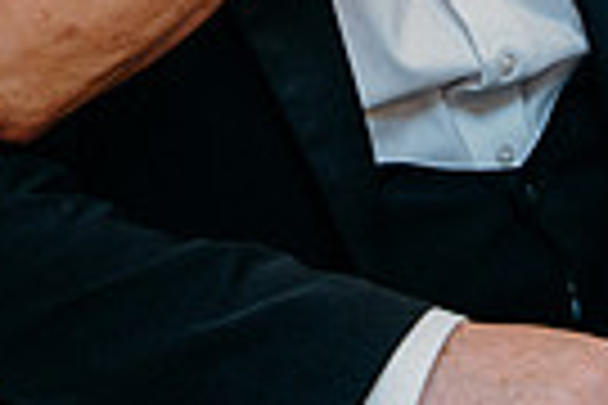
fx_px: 5066
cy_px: -268
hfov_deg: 6.9
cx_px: 302
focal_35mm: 300
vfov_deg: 4.5
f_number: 3.5
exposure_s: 1/100
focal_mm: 70
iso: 2500
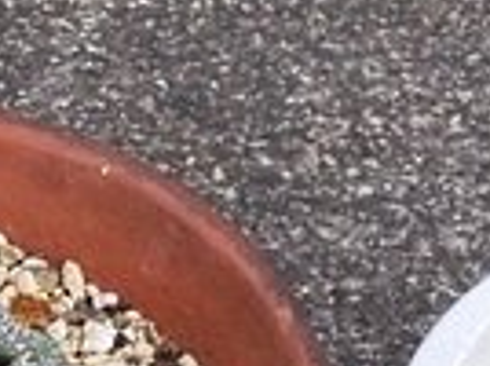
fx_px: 3518
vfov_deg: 5.9
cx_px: 274
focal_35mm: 249
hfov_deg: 8.0
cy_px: 534
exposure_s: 1/1000
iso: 1600
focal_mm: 11.6
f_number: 4.5
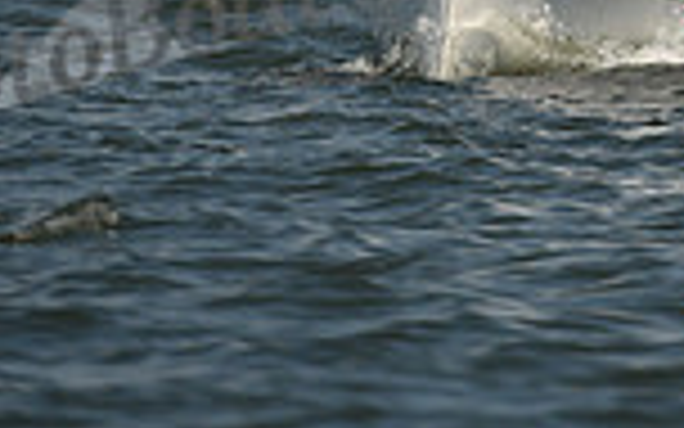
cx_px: 686
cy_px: -716
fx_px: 28913
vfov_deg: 0.8
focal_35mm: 1551
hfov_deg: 1.4
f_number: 4
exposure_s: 1/4000
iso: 250
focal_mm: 400
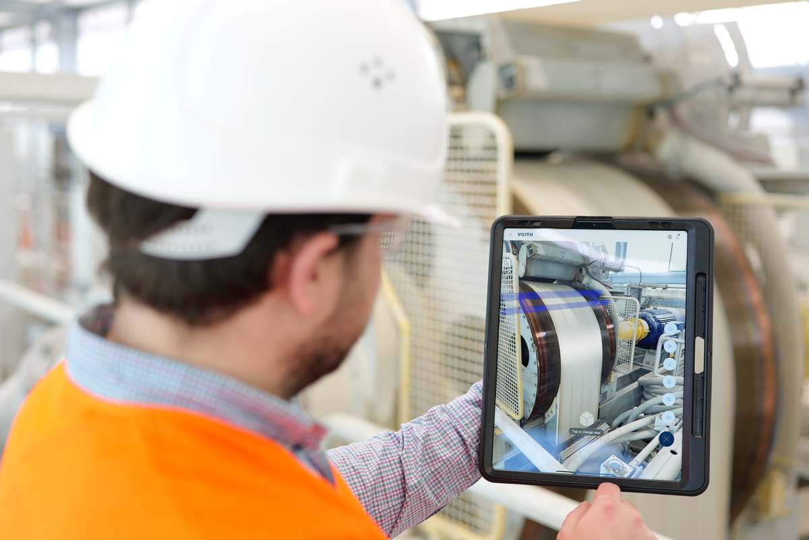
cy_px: 270
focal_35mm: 50
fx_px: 1124
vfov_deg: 27.0
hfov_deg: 39.6
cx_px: 404
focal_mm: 50
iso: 100
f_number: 2.5
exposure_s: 1/50
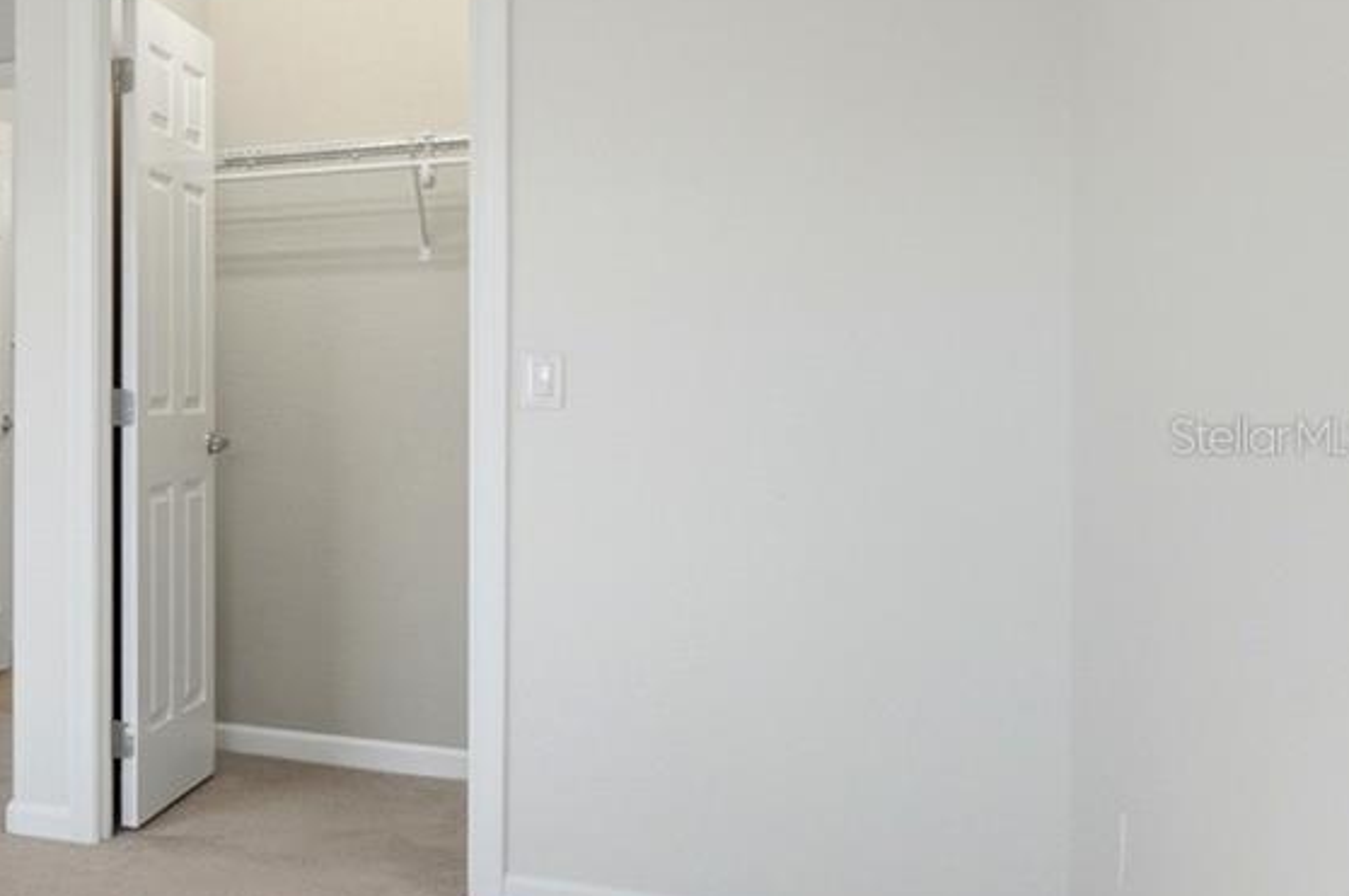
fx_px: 1610
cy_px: 436
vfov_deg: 31.1
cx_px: -549
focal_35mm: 43
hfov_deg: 30.9
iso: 100
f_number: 7.1
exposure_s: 1/125
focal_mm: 10
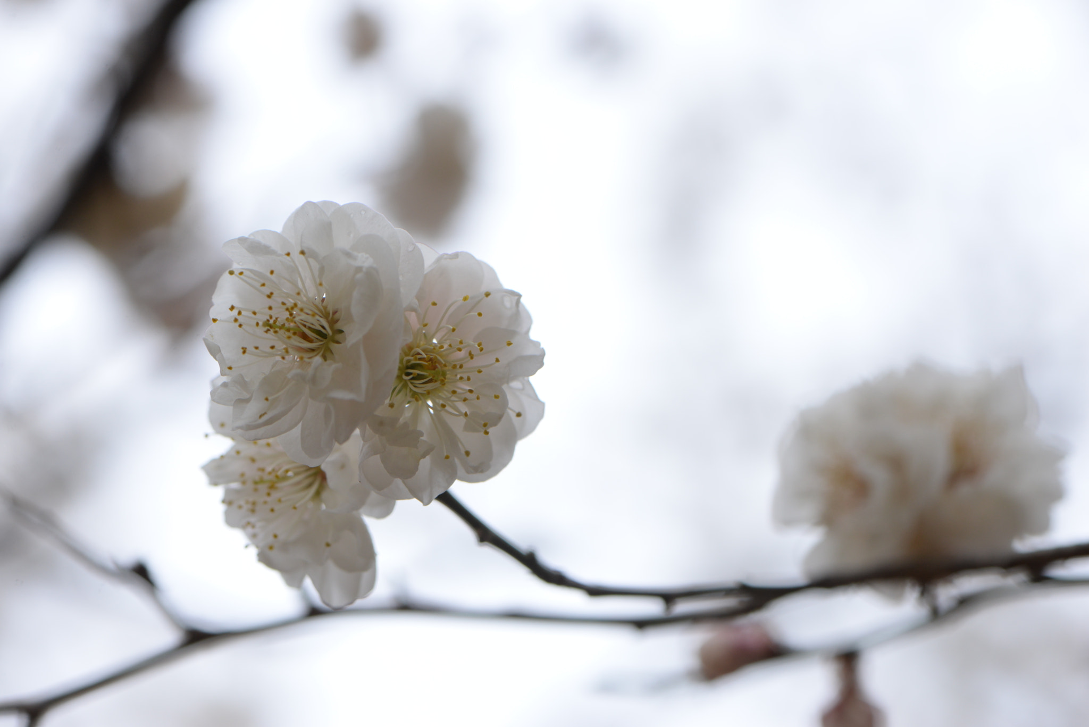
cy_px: 364
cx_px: 544
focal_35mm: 105
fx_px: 3177
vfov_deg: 13.1
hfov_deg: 19.4
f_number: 9
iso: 400
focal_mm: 105
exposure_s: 1/160
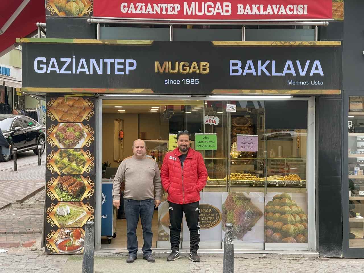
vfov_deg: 22.9
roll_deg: -1.1
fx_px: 673
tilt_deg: +1.0
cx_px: 182
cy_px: 136
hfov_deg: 30.3
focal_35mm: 64
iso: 80
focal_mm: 7.5
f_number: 2.2
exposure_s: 1/99
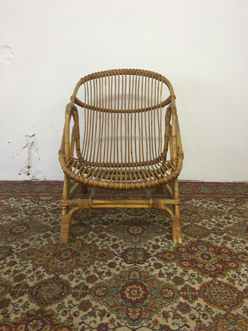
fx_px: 277
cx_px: 124
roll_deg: +0.8
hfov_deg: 48.2
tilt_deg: -14.3
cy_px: 166
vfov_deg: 61.7
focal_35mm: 29
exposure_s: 1/33
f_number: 2.2
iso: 160
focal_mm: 4.15
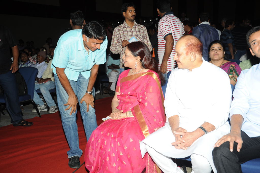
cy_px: 86
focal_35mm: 45
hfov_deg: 43.6
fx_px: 325
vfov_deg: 29.8
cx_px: 130
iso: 500
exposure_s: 1/125
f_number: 7.1
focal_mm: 45
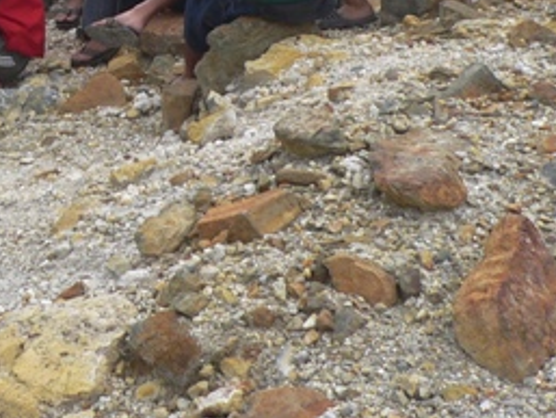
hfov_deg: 17.0
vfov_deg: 12.6
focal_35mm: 112
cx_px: -56
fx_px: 1800
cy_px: -191
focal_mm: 6
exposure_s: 1/250
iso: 80
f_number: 4
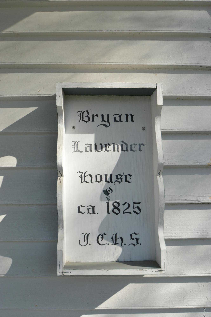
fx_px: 317
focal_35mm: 36
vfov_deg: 53.2
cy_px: 158
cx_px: 106
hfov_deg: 36.8
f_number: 6.3
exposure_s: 1/200
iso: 100
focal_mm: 24
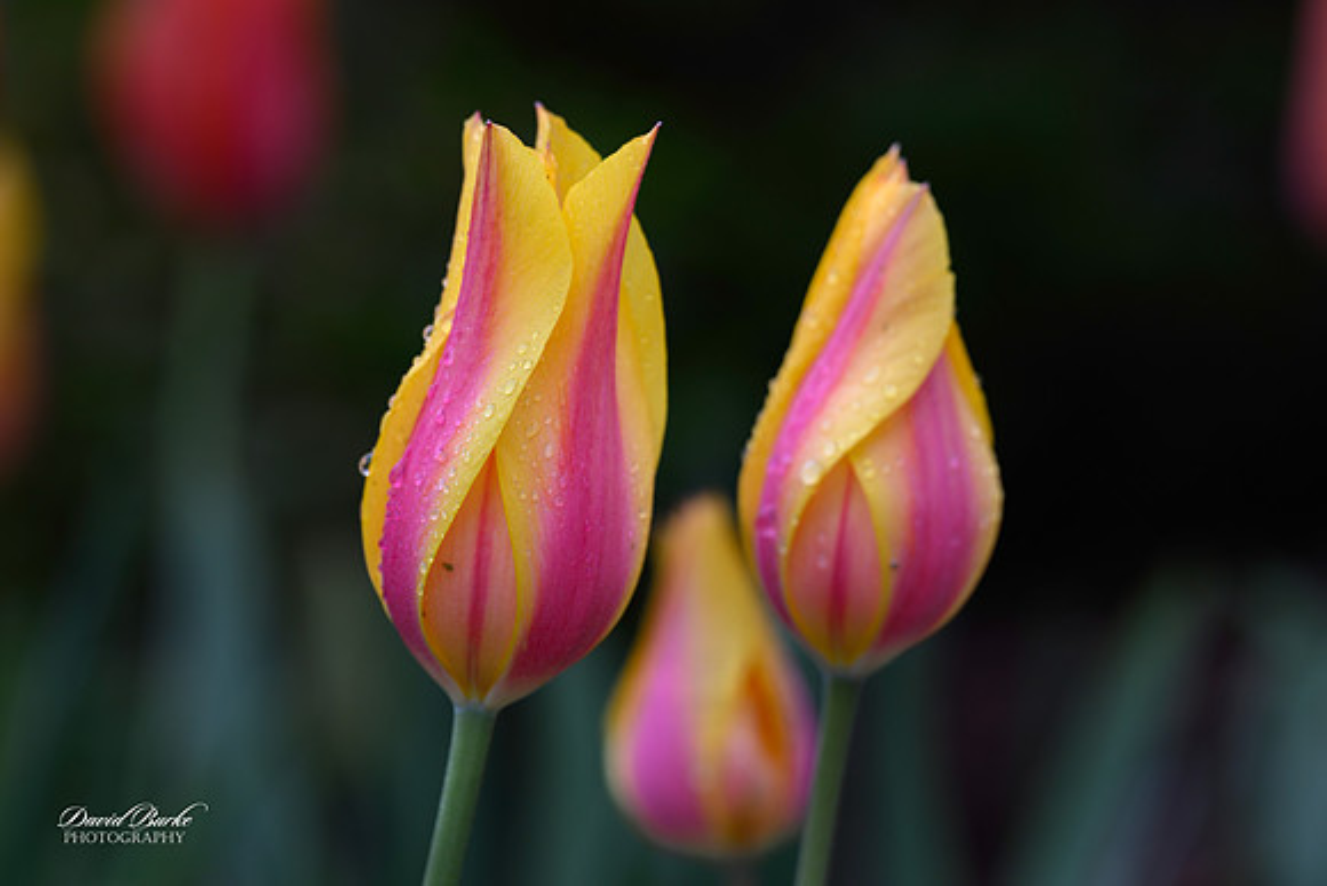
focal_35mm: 165
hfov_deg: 12.4
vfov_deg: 8.3
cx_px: 664
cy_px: 443
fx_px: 6083
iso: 140
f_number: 6.3
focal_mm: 165
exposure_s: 1/250
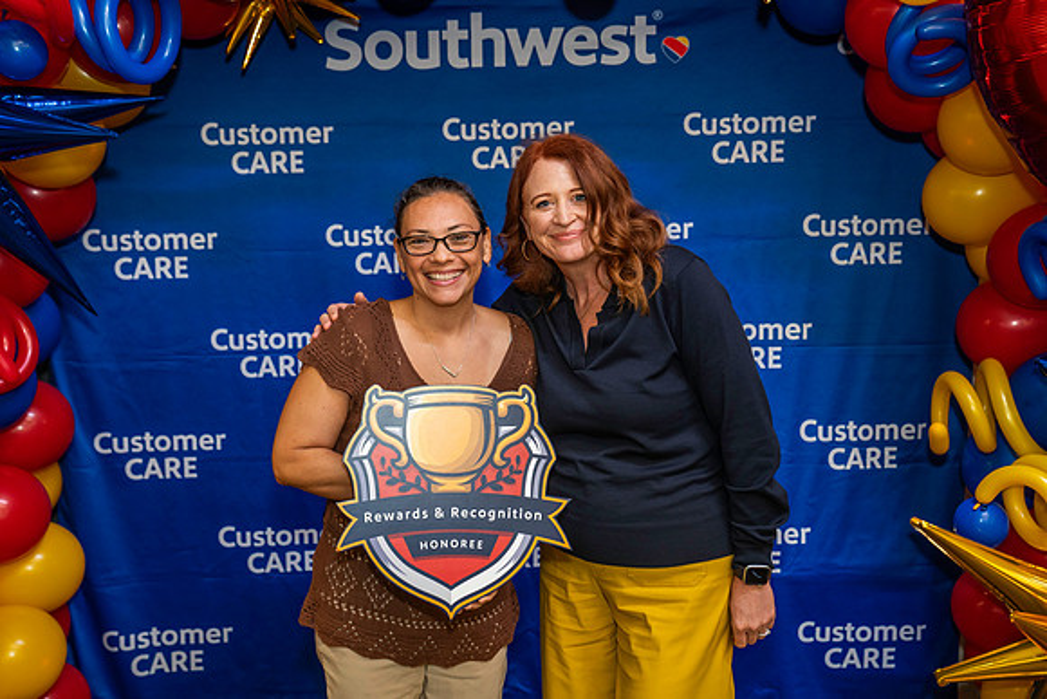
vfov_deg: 31.0
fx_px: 1258
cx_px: 524
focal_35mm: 43
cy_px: 350
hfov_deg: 45.2
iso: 1250
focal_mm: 42
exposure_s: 1/160
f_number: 4
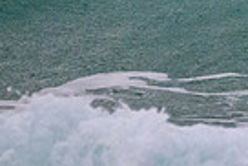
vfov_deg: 0.5
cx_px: 507
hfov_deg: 0.8
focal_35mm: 2554
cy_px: -156
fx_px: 17613
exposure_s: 1/2000
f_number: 11
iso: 7200
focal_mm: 600
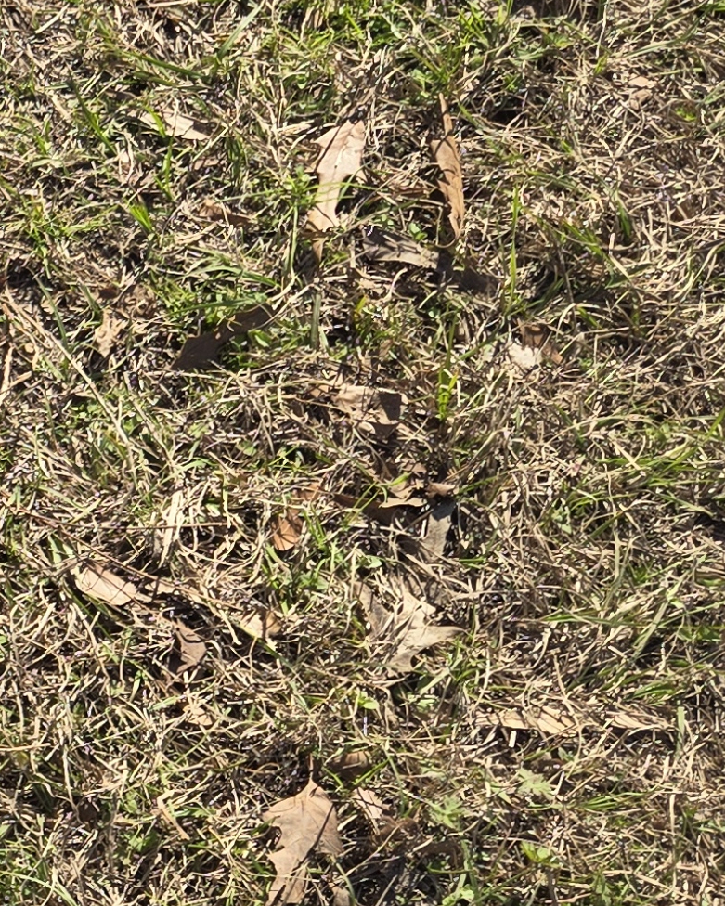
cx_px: -781
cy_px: 474
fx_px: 2467
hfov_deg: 13.8
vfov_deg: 20.8
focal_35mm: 92
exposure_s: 1/1093
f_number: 1.8
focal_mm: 5.4
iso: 25
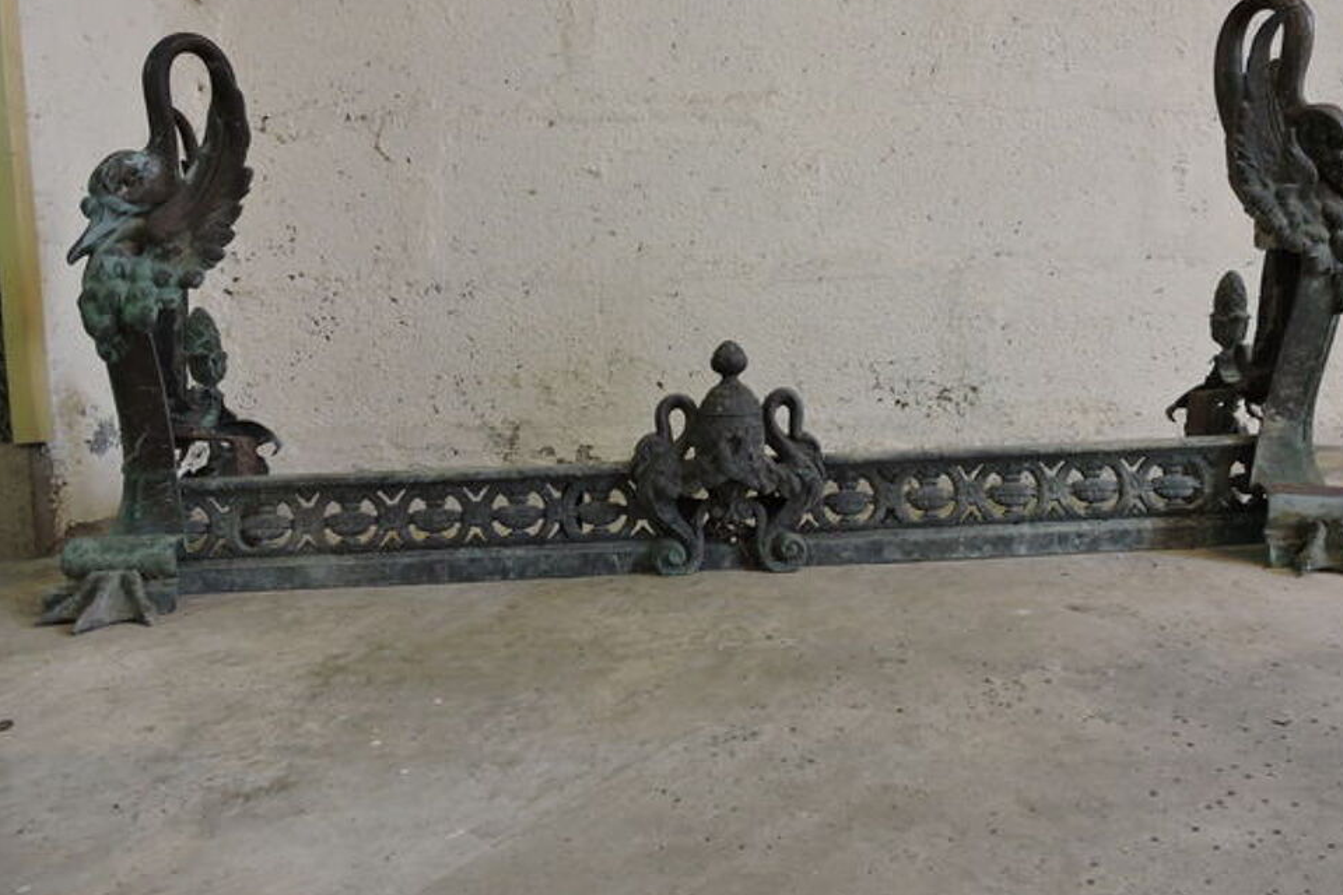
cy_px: 392
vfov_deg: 49.4
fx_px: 970
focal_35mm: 26
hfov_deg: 69.4
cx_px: 697
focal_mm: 4.3
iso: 400
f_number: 3.3
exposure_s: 1/25
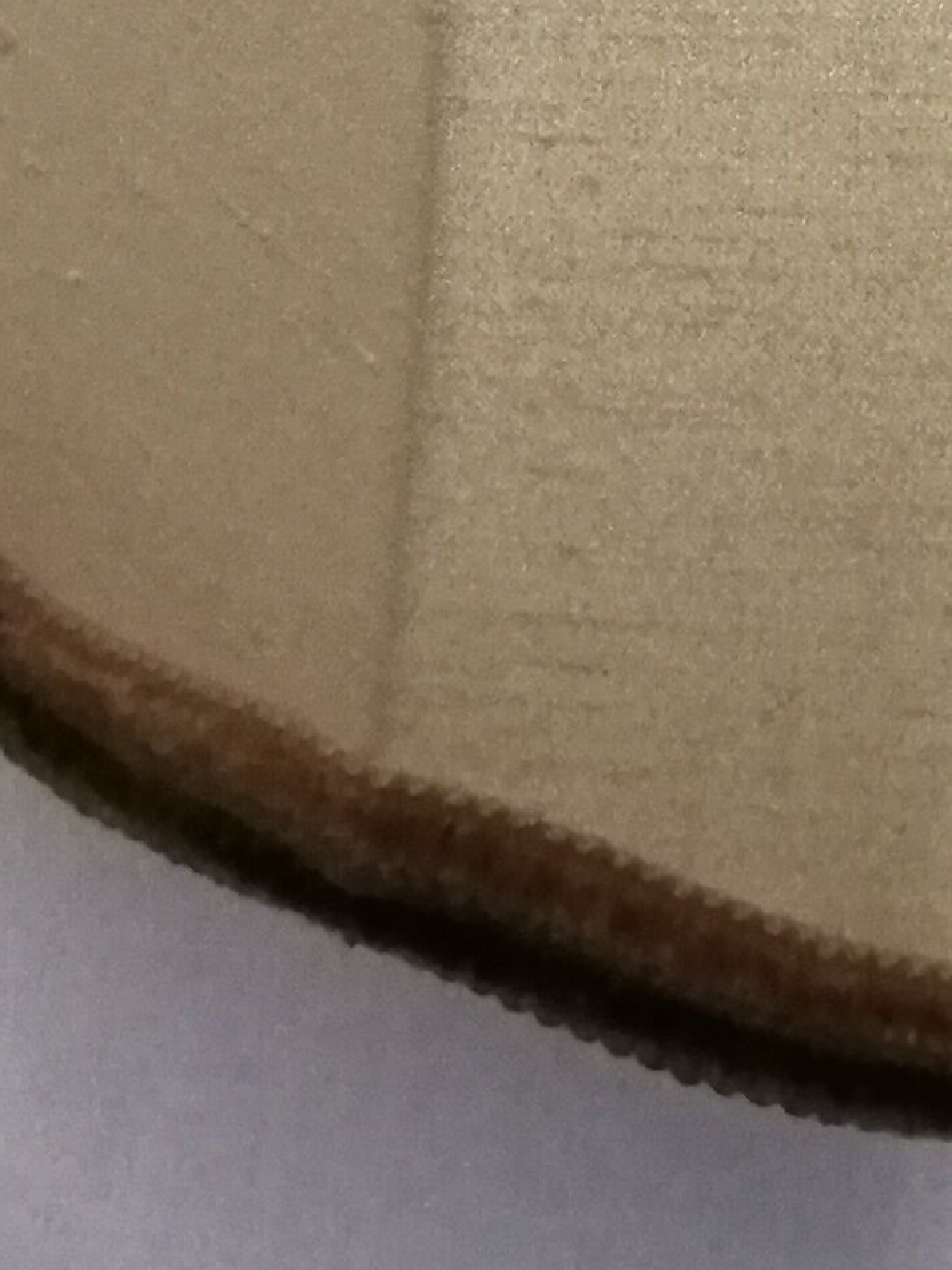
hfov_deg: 13.7
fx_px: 3851
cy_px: -1047
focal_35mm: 105
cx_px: 1092
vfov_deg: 15.8
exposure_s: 1/50
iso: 100
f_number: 2.2
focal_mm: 2.38
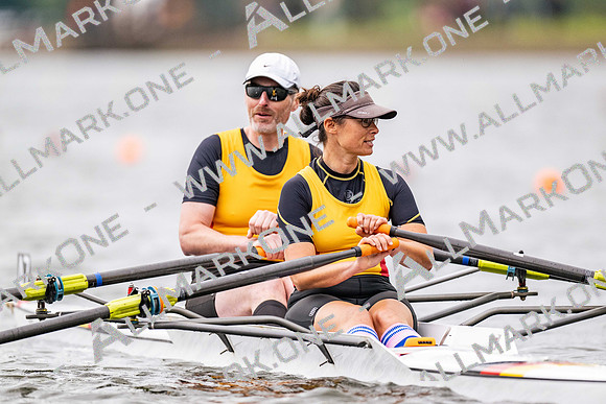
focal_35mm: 600
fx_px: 10102
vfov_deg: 2.3
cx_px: 303
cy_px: 202
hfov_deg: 3.4
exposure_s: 1/2500
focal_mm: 600
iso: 1250
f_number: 4
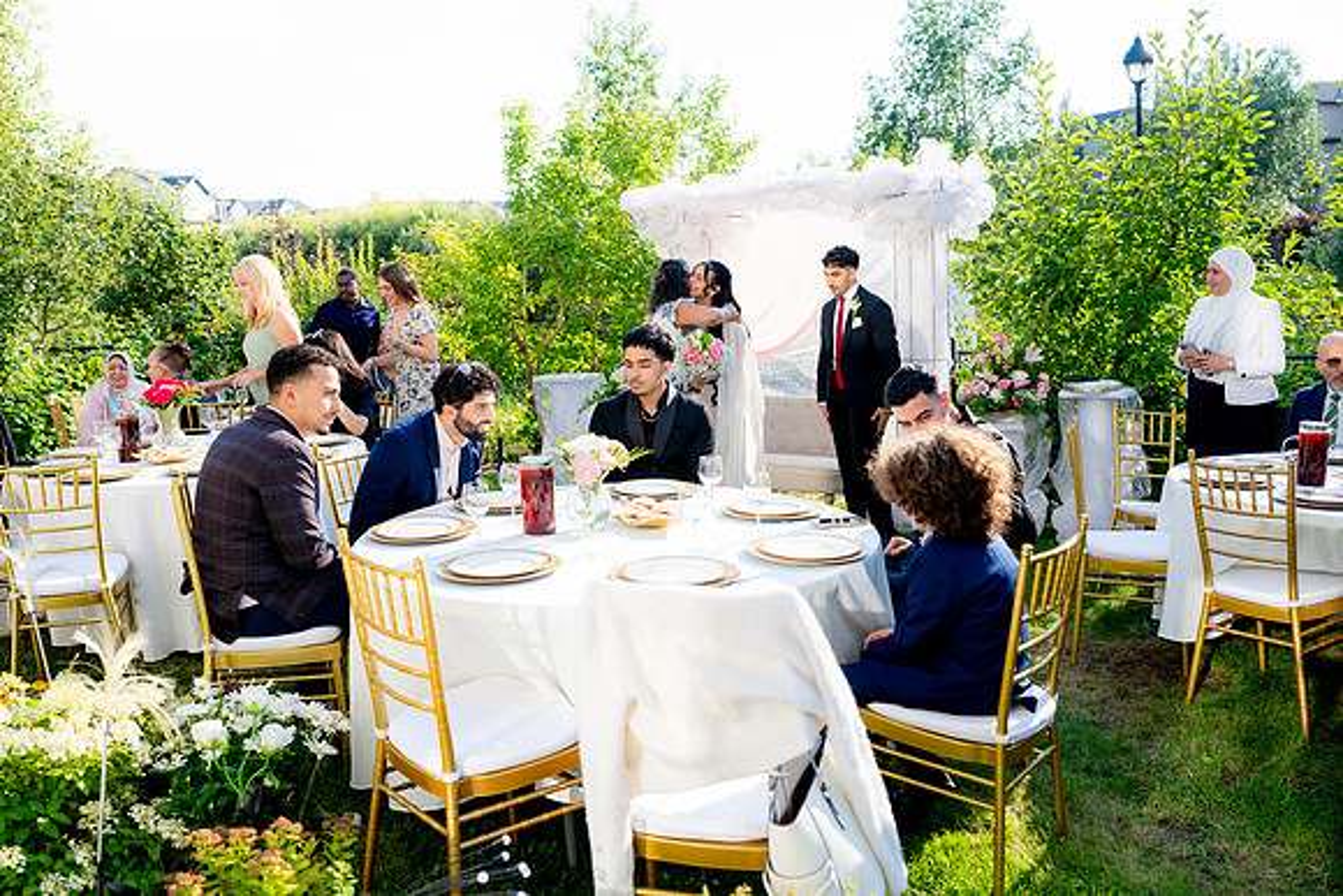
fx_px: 1045
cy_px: 448
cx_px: 672
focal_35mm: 28
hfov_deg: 65.5
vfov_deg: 46.4
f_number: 3.5
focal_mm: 28
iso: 200
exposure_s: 1/640
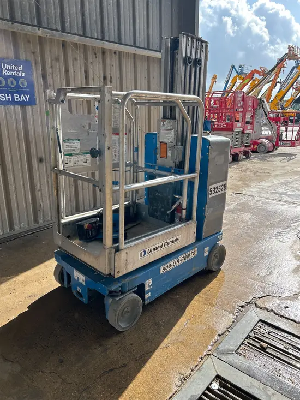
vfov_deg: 67.3
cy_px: 200
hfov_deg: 53.1
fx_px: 300
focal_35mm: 26
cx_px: 150
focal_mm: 5.7
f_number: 1.5
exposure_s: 1/2083
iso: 50
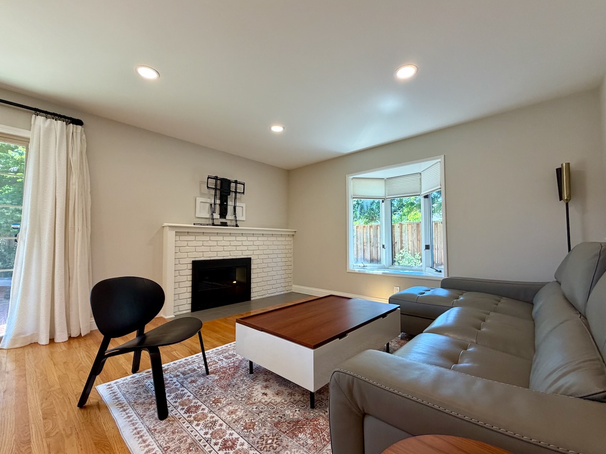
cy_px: 230
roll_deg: +0.1
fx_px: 263
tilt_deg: +2.1
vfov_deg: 81.7
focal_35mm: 15
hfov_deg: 98.2
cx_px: 303
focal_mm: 2.22
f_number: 2.2
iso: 250
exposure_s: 1/120
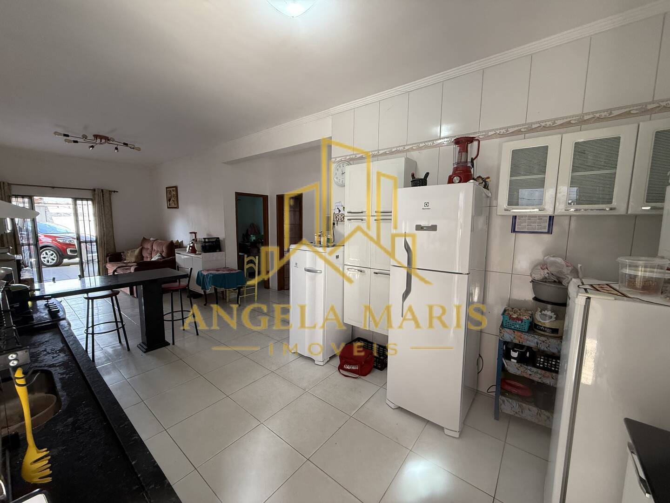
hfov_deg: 102.1
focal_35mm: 14
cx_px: 335
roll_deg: -0.8
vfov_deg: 85.7
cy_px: 252
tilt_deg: -6.4
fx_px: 271
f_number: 2.2
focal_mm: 2.22
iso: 250
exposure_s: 1/120
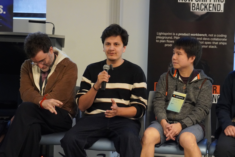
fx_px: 734
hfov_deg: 18.2
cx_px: 118
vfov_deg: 12.2
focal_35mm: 112
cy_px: 78
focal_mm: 75
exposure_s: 1/160
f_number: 2.8
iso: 6400
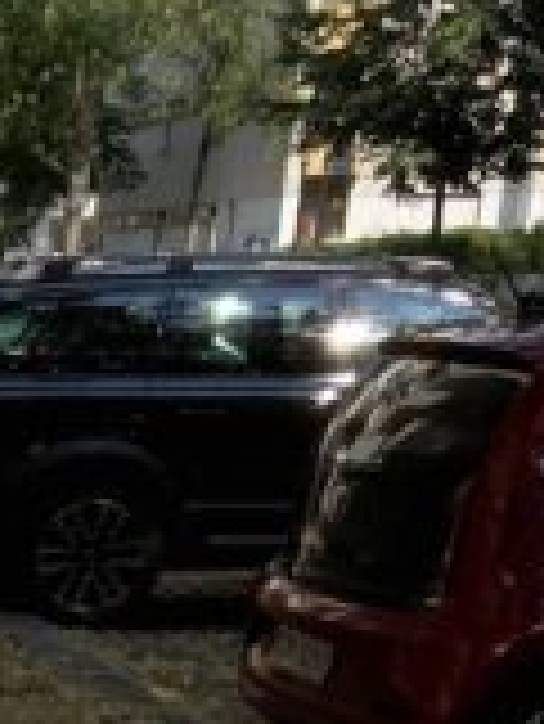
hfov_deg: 12.2
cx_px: -445
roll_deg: -0.1
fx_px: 2323
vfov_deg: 14.9
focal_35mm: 111
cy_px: 1385
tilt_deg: -24.8
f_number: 1.8
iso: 32
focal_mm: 3.99
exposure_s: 1/747
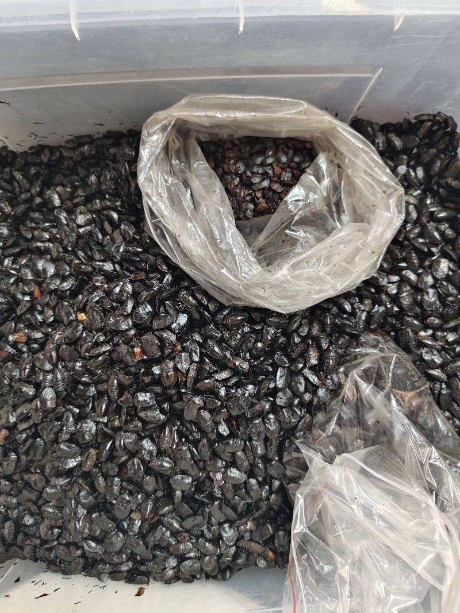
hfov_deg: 56.8
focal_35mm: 24
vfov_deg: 71.6
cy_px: 306
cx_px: 230
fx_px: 425
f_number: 1.88
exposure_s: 1/33.3
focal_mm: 5.56
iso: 914
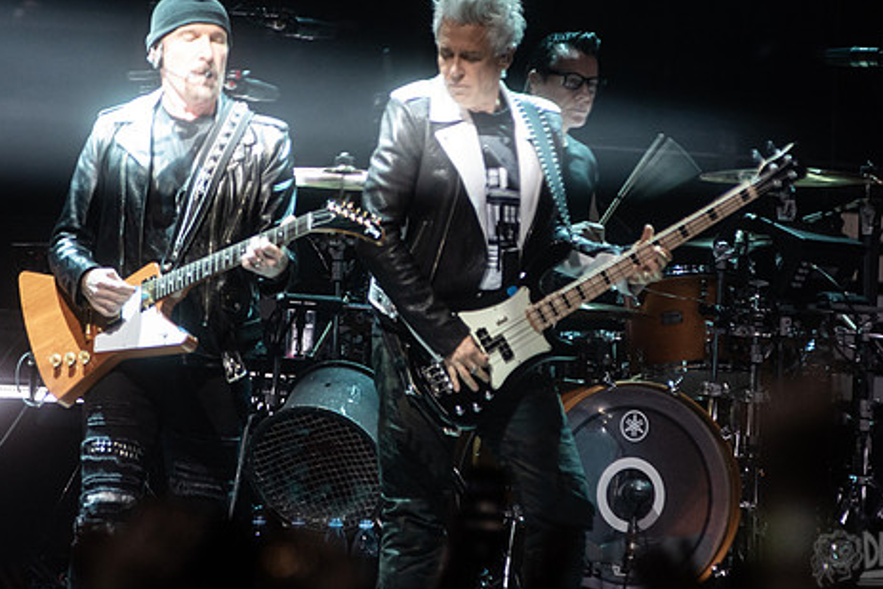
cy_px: 158
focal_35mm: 366
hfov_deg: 5.6
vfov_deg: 3.8
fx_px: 8979
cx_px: 419
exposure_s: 1/400
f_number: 2.8
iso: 2000
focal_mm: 200
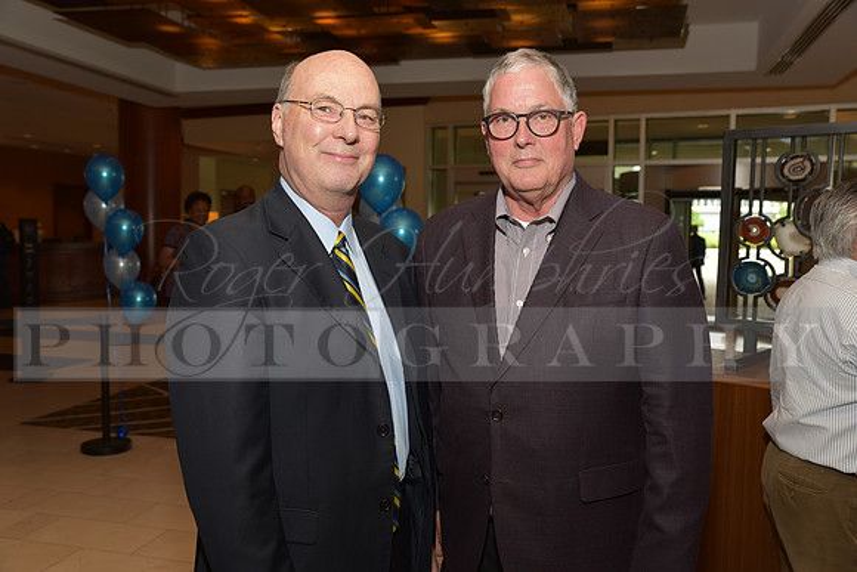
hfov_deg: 54.4
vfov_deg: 37.9
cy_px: 286
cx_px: 428
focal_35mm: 35
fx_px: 833
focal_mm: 35
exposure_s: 1/60
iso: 200
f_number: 5
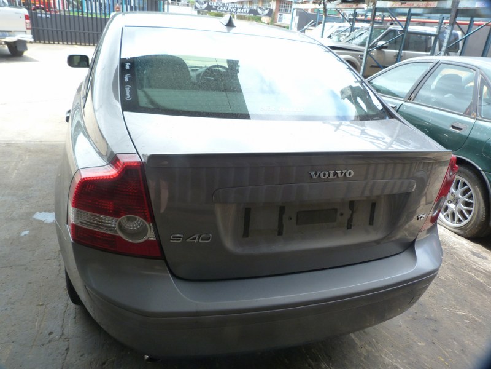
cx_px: 246
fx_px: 355
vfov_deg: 54.9
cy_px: 184
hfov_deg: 69.4
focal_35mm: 25
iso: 125
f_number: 3.6
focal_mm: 4.5
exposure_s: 1/100
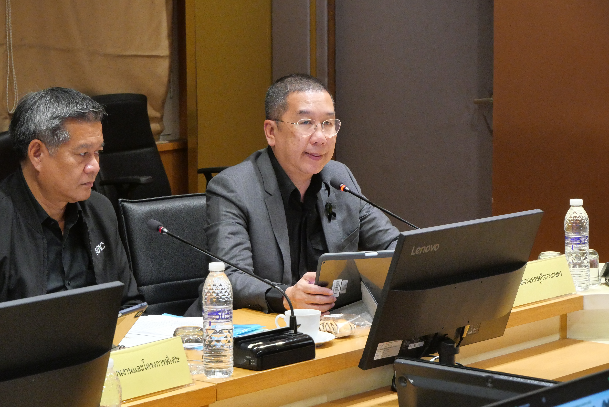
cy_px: 204
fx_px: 2099
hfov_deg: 16.5
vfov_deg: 11.1
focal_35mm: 124
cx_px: 304
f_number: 6.3
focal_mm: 60
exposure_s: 1/60
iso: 3200
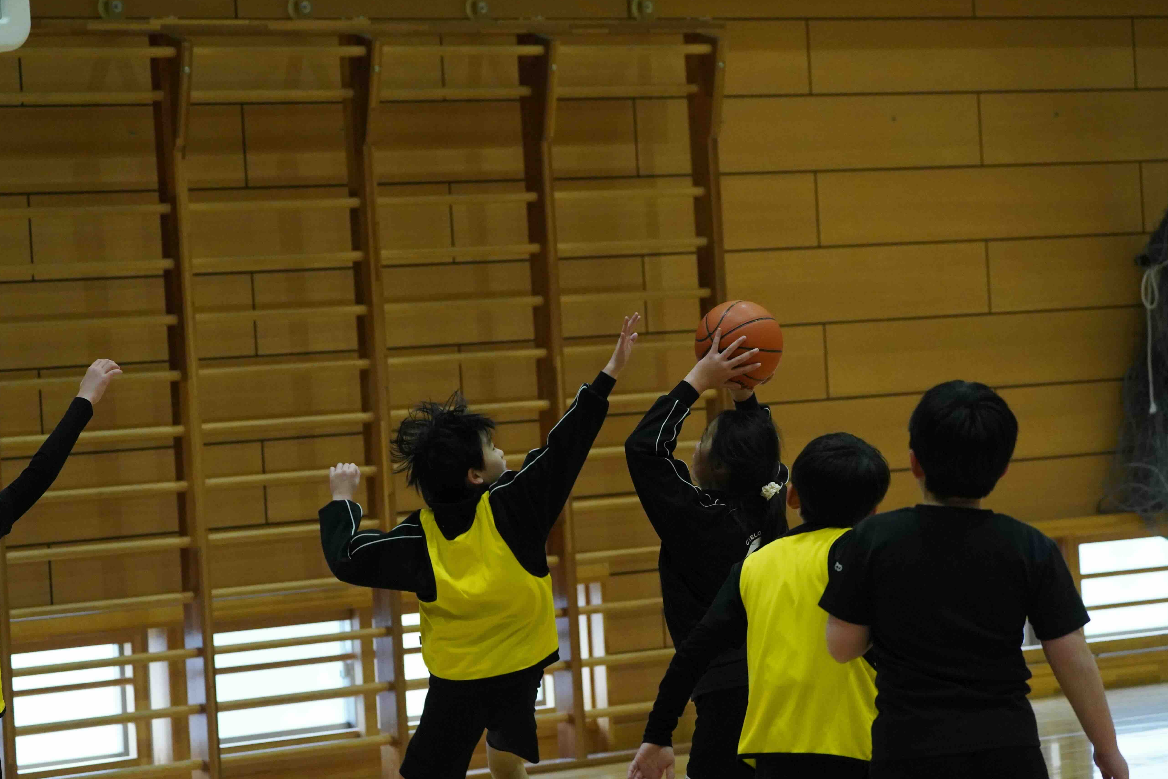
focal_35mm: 147
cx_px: 562
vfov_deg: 9.3
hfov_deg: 14.0
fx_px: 4769
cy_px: 368
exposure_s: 1/800
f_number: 5
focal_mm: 126
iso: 10000
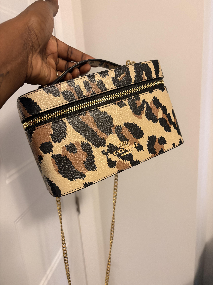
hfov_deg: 53.1
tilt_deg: -14.4
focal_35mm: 26
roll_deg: +4.1
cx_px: 106
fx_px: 213
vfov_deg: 67.3
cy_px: 142
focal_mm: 5.96
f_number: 1.6
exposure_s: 1/60
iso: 400
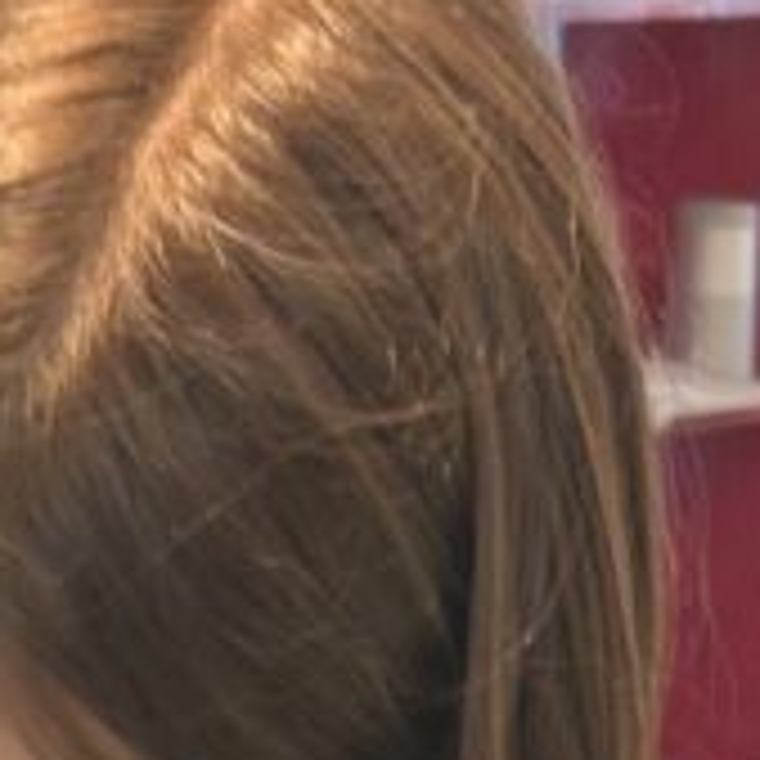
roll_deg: -3.1
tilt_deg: -18.9
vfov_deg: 5.9
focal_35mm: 278
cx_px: 63
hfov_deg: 6.3
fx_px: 6905
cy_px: 2262
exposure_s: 1/60
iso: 50
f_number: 1.6
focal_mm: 5.96
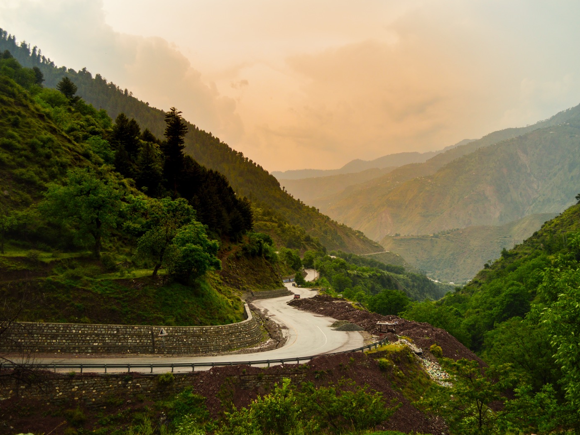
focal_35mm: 33
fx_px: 553
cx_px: 302
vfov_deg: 43.0
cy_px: 216
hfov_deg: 55.3
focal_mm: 20
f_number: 3.8
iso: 220
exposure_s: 1/1600
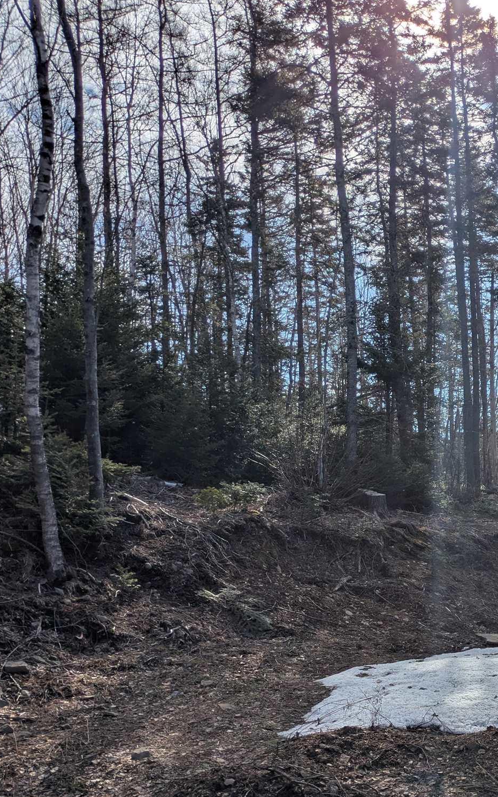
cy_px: 518
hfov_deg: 29.8
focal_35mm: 41
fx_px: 890
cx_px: 457
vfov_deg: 47.6
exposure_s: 1/5076
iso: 47
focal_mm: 5.43
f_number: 1.89
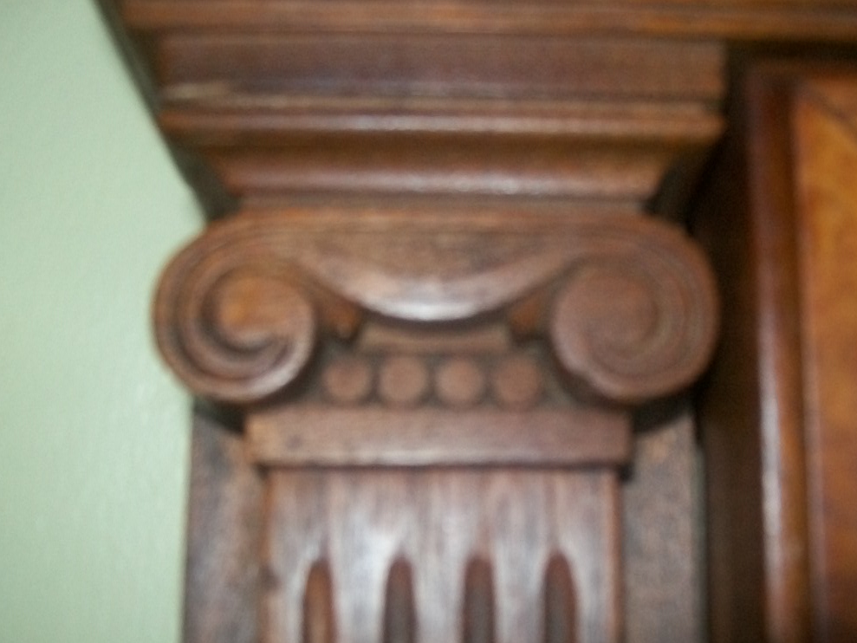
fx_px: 1089
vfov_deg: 32.8
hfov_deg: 42.9
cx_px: 475
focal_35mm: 44
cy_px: 360
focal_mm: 6.1
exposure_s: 1/60
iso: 160
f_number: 2.7
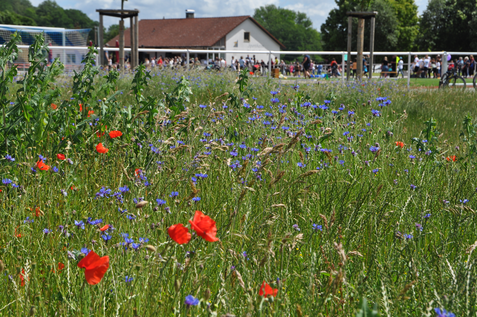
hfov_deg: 22.6
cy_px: 158
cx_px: 238
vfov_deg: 15.2
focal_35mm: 90
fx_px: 1191
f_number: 10
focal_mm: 60
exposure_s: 1/400
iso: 200
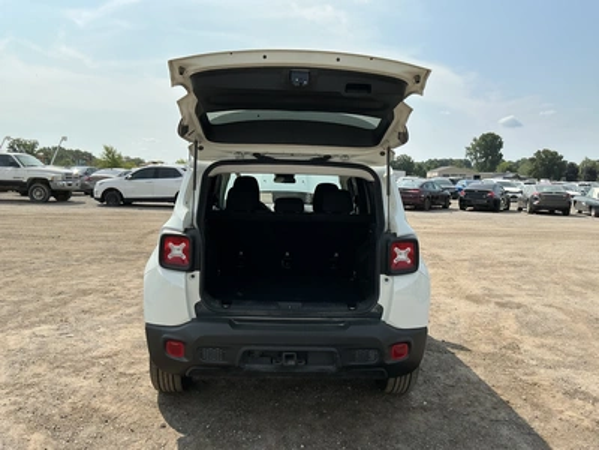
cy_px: 225
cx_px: 300
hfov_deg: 63.4
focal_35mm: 28
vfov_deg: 49.7
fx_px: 485
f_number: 1.8
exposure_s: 1/2141
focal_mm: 3
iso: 25
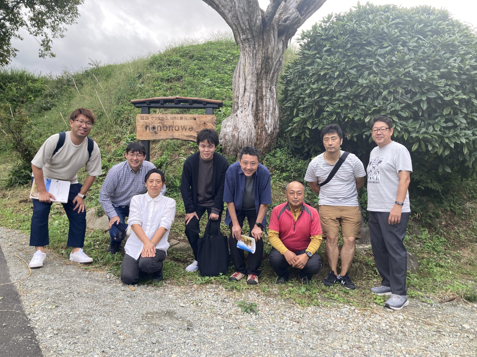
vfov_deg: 49.7
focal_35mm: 28
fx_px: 386
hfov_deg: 63.4
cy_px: 178
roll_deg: -1.6
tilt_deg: +1.5
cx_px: 238
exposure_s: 1/121
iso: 32
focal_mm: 3.99
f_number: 1.8
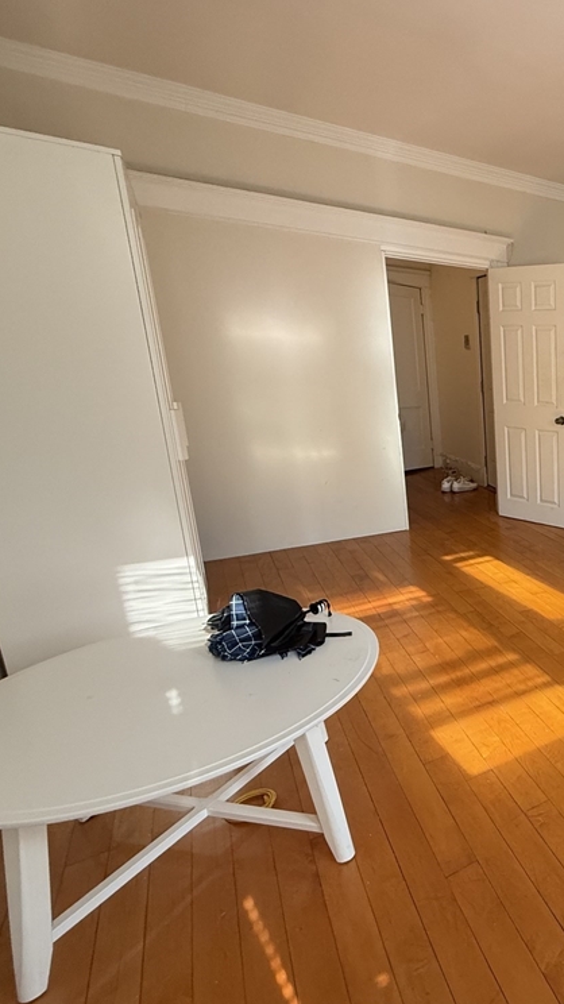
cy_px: 505
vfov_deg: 83.9
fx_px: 559
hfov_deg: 39.1
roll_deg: -2.4
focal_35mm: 21
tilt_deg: -13.0
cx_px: 676
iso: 320
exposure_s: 1/82
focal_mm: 2.22
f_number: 2.2
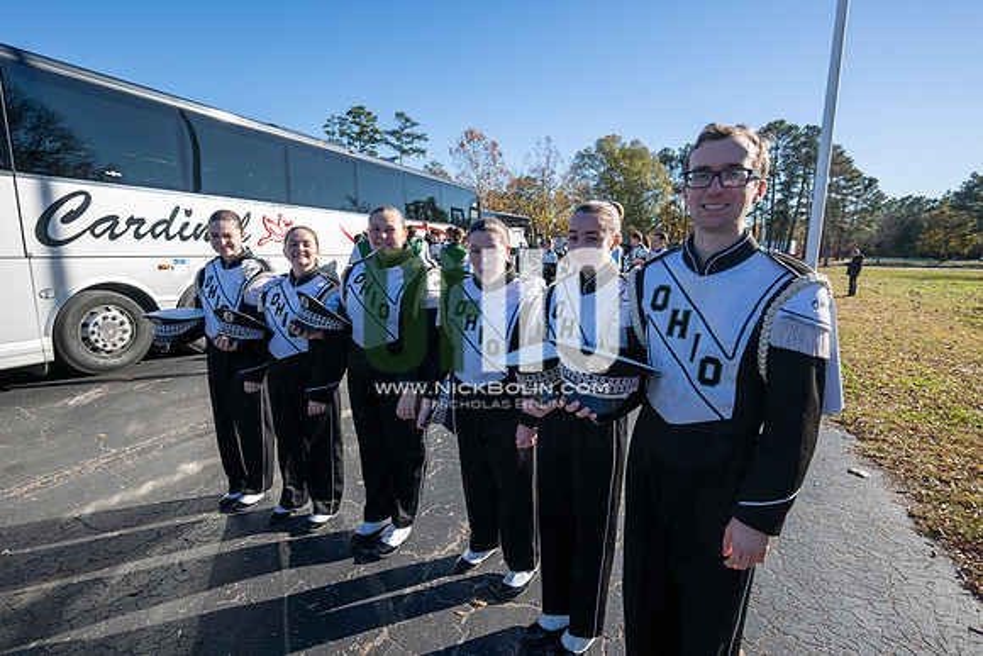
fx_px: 478
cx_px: 492
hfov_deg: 91.6
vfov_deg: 68.9
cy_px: 328
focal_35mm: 18
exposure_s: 1/2000
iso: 400
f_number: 5
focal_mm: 17.5
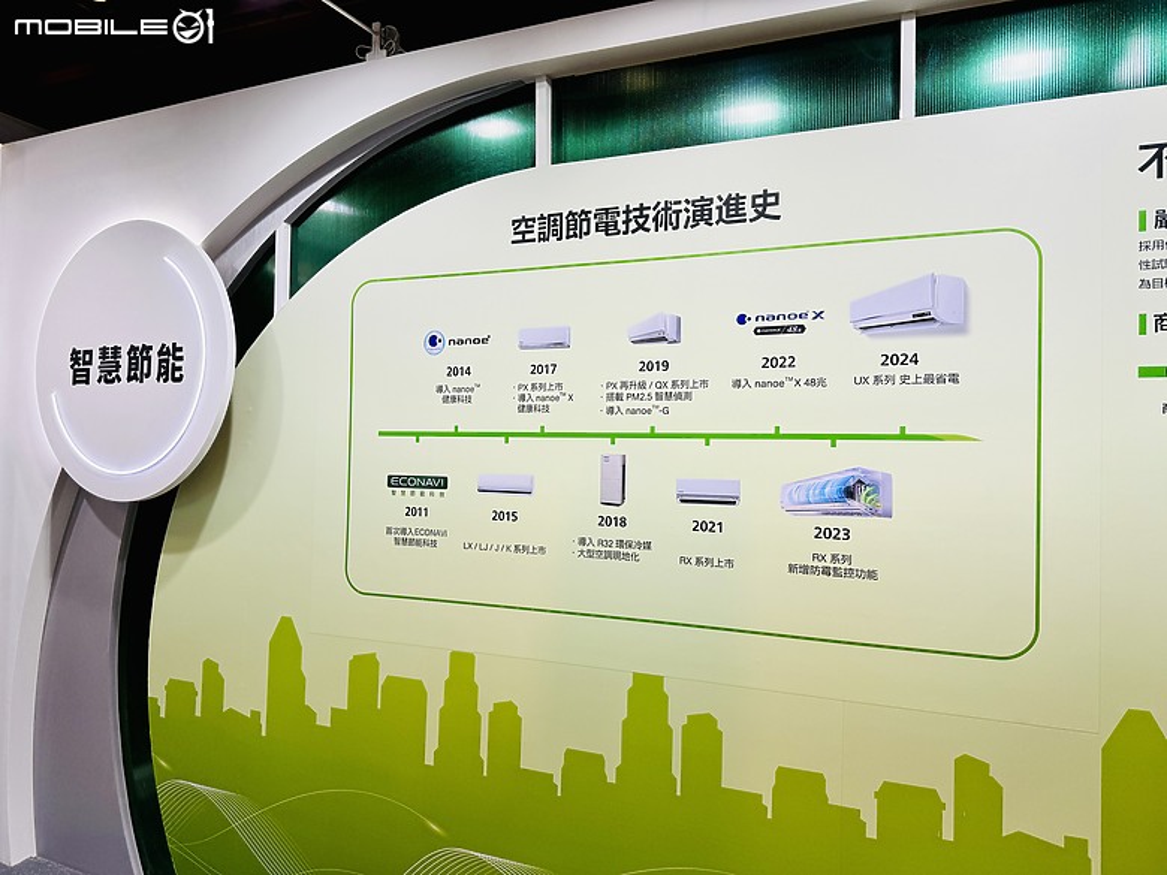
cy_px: 438
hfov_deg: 71.6
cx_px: 584
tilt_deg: +1.8
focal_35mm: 24
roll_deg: -1.8
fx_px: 809
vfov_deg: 56.8
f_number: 1.78
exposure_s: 1/364
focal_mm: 6.86
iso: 80
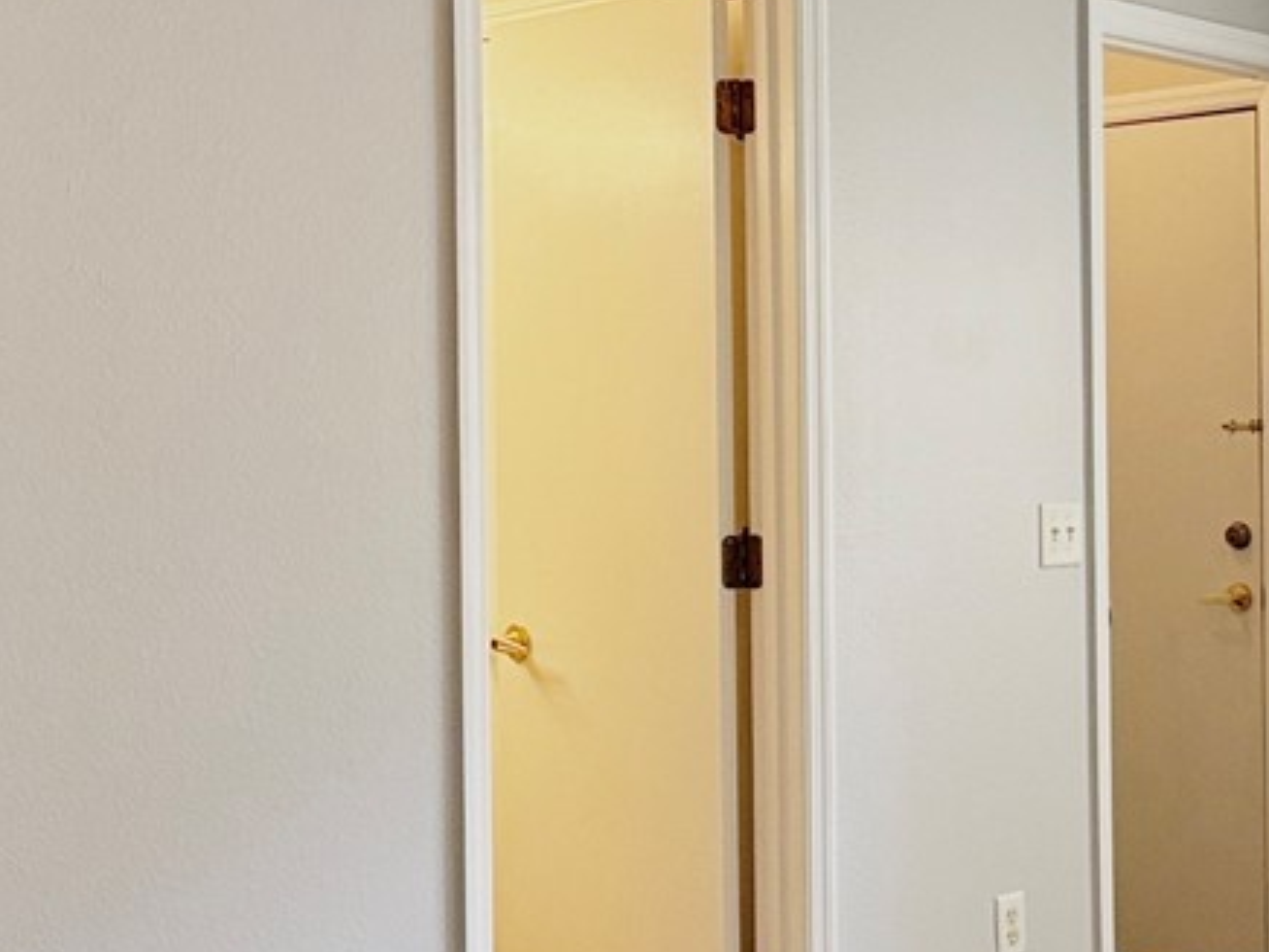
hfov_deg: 21.8
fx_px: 3226
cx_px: 1112
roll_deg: +0.9
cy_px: 448
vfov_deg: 16.8
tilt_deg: -0.2
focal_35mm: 88
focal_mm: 6.76
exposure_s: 1/135
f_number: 1.78
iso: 200
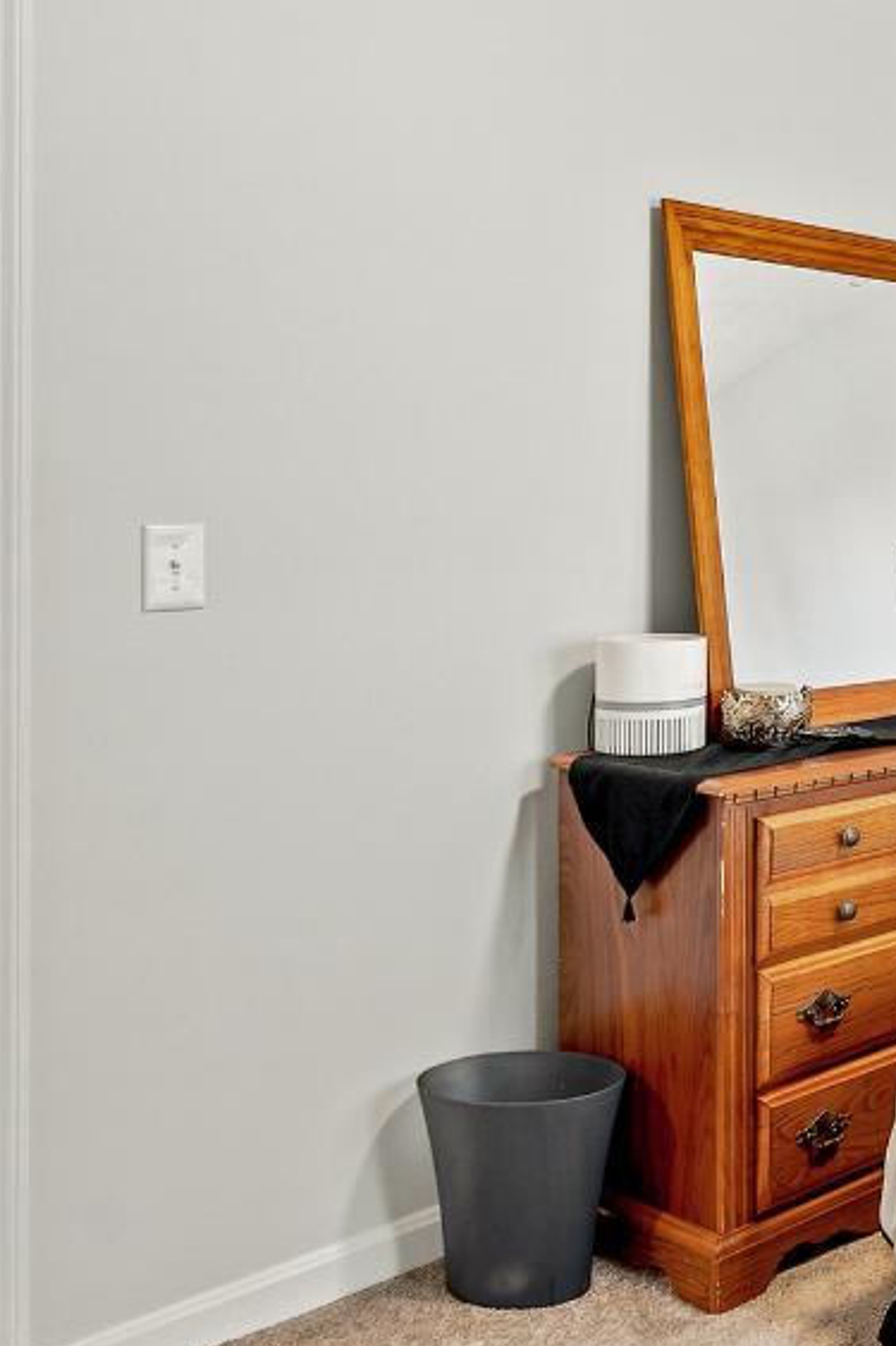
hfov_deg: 26.6
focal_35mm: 40
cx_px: 1250
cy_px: 526
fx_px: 1494
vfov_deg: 48.1
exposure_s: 1/5
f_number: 9
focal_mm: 10
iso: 250
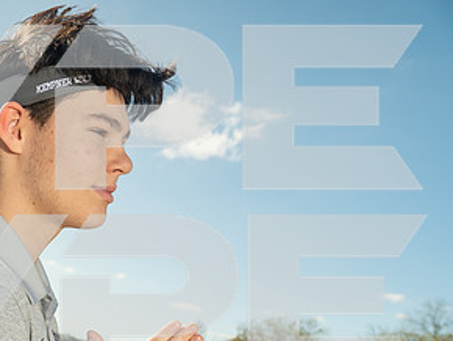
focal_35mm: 50
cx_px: 30
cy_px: 298
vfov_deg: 28.2
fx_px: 655
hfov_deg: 35.5
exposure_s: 1/200
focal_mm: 26
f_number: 5.6
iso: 500
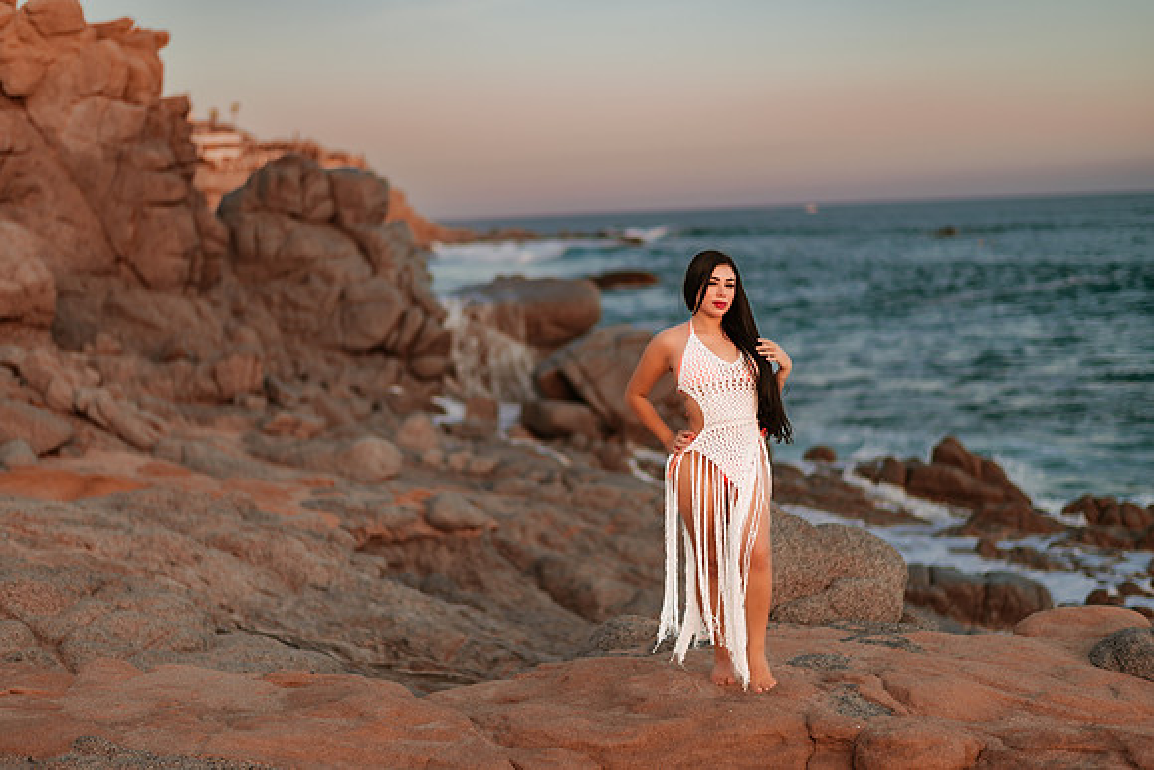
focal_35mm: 58
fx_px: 1860
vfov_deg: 23.4
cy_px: 385
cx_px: 577
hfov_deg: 34.5
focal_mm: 58
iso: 100
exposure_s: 1/1000
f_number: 1.4
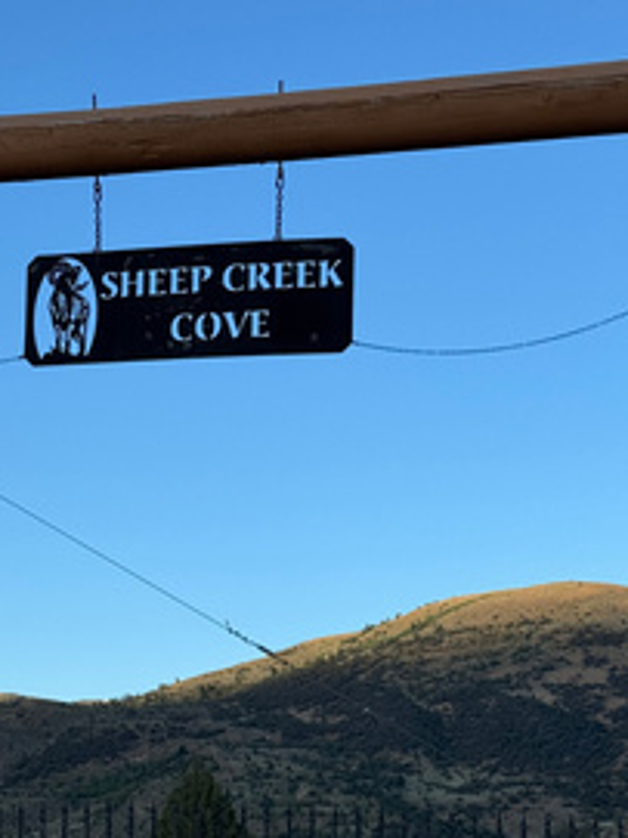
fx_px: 2058
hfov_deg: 17.3
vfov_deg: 23.0
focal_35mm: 85
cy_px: 519
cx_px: 220
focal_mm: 6.76
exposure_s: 1/2513
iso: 64
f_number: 1.78
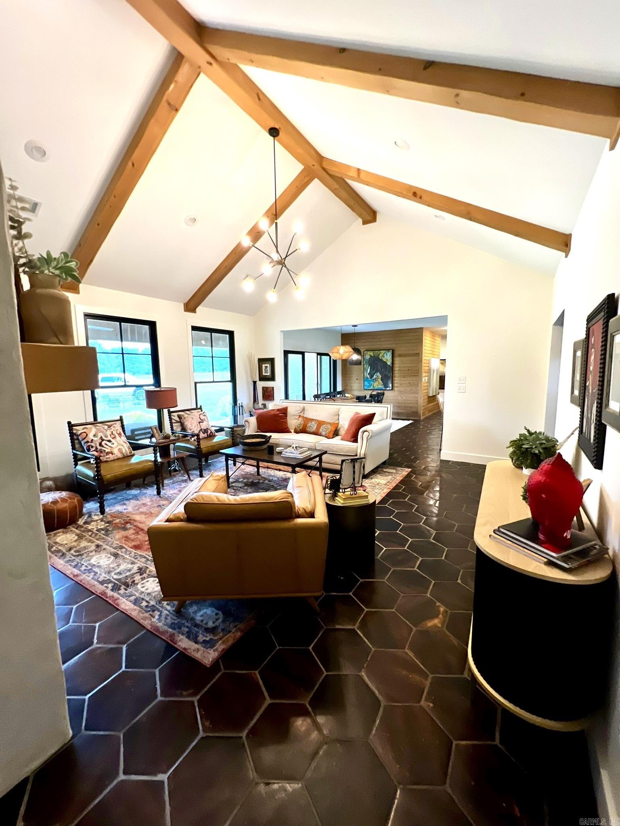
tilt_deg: -6.9
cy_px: 413
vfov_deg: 106.2
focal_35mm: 13
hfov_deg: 89.9
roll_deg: +0.8
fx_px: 310
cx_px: 310
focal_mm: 1.57
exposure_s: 1/60
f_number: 1.8
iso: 320
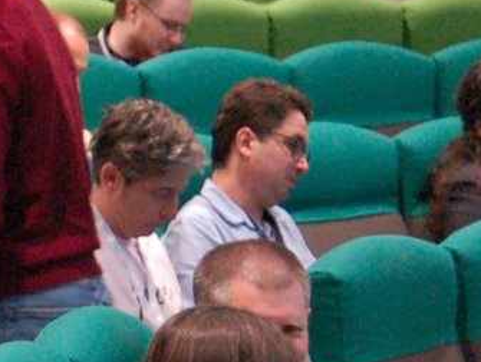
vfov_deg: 5.4
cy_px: 503
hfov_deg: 7.0
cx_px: -346
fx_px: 3825
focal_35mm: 275
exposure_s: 1/125
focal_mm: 32
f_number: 2.8
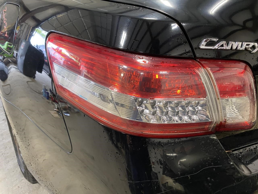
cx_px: 129
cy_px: 97
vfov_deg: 53.1
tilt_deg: -28.2
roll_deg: -3.9
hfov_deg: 67.3
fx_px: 194
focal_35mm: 26
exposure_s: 1/40
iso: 400
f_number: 1.8
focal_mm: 4.25
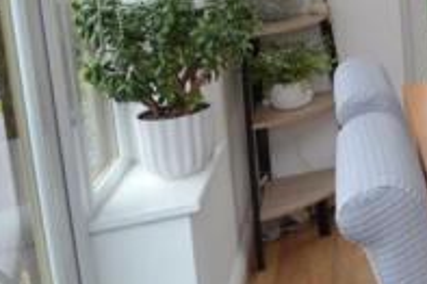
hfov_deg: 25.2
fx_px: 593
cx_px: 695
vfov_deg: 24.6
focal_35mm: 50
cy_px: -49
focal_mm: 10
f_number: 5.6
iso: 400
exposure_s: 1/125
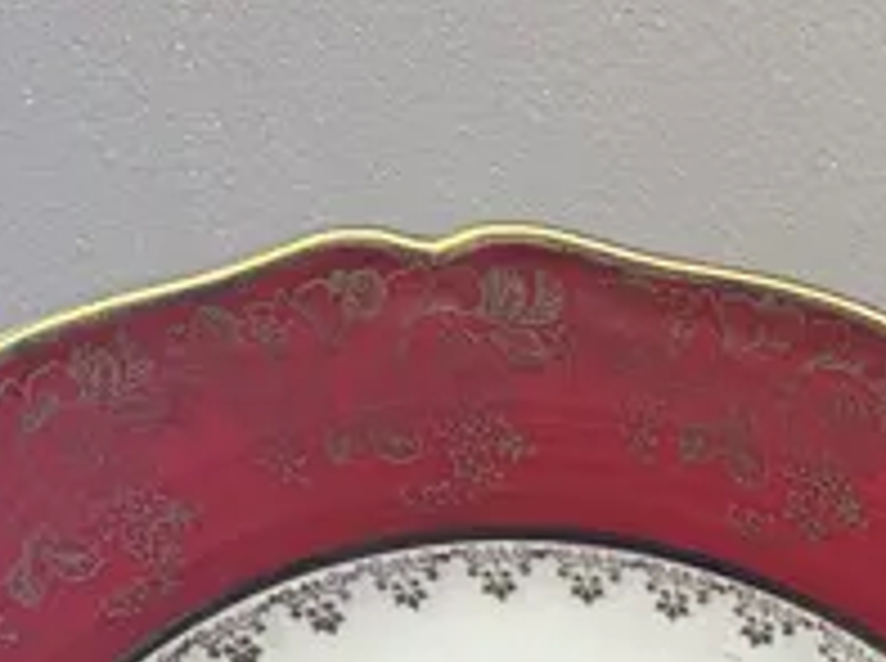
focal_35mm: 125
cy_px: 1675
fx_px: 3194
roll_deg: +0.4
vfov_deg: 10.1
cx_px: 1588
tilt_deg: -23.1
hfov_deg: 14.0
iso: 200
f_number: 1.78
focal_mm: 6.86
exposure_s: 1/50
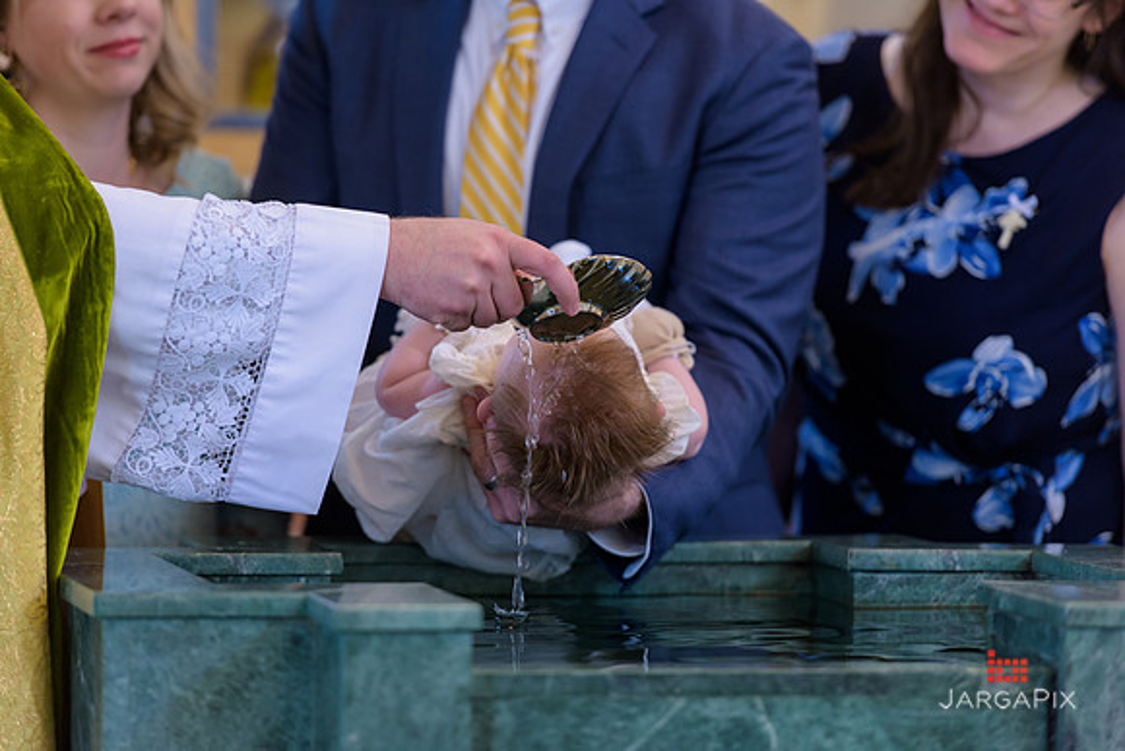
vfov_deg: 7.2
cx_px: 562
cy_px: 376
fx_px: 5939
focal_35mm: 190
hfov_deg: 10.8
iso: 1000
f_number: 3.2
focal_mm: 190
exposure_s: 1/200
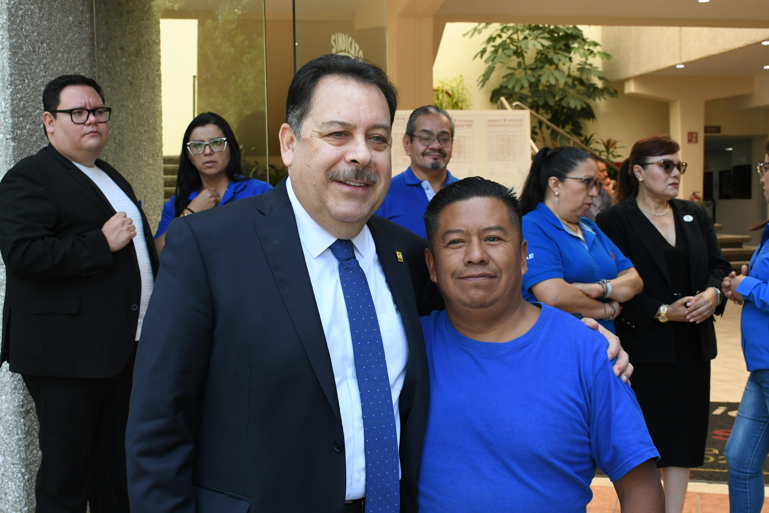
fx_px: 1025
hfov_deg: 41.1
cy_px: 256
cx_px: 384
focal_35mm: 48
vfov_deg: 28.1
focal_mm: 32
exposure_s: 1/200
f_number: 8
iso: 800
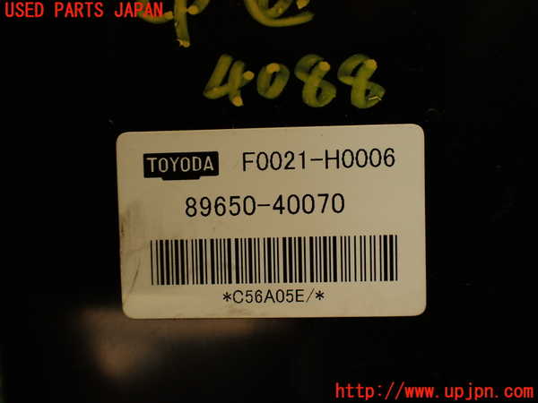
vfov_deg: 46.8
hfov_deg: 60.0
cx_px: 269
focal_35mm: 30
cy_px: 202
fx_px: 466
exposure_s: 1/60
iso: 200
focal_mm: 5.4
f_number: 2.3
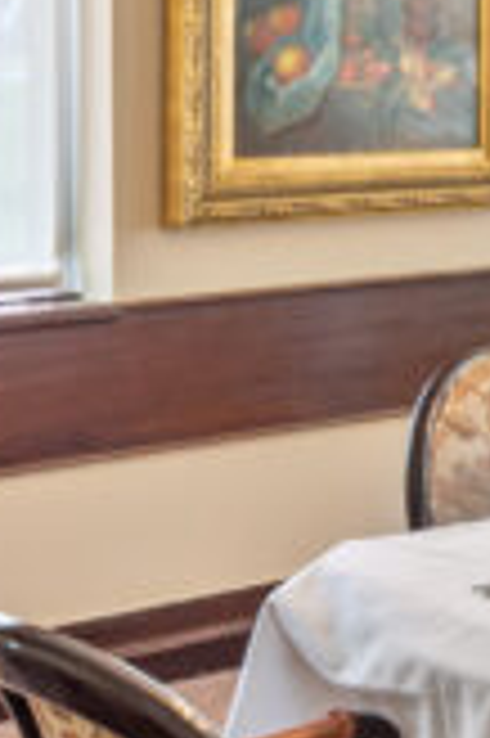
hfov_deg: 10.7
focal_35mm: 100
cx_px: 1335
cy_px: 61
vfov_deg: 20.0
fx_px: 2046
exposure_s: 1.6
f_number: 7.1
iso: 250
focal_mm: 16
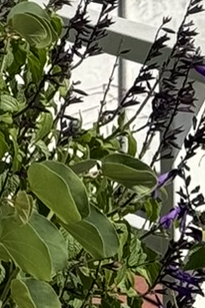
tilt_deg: -0.4
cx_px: -526
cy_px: -389
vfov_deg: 6.0
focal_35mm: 333
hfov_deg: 3.9
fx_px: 2841
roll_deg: +1.1
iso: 64
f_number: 1.78
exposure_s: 1/4608
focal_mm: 6.76
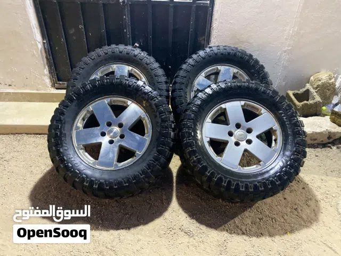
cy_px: 128
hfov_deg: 67.3
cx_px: 170
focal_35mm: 26
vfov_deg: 53.1
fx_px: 256
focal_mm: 4.25
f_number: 1.8
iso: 640
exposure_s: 1/25
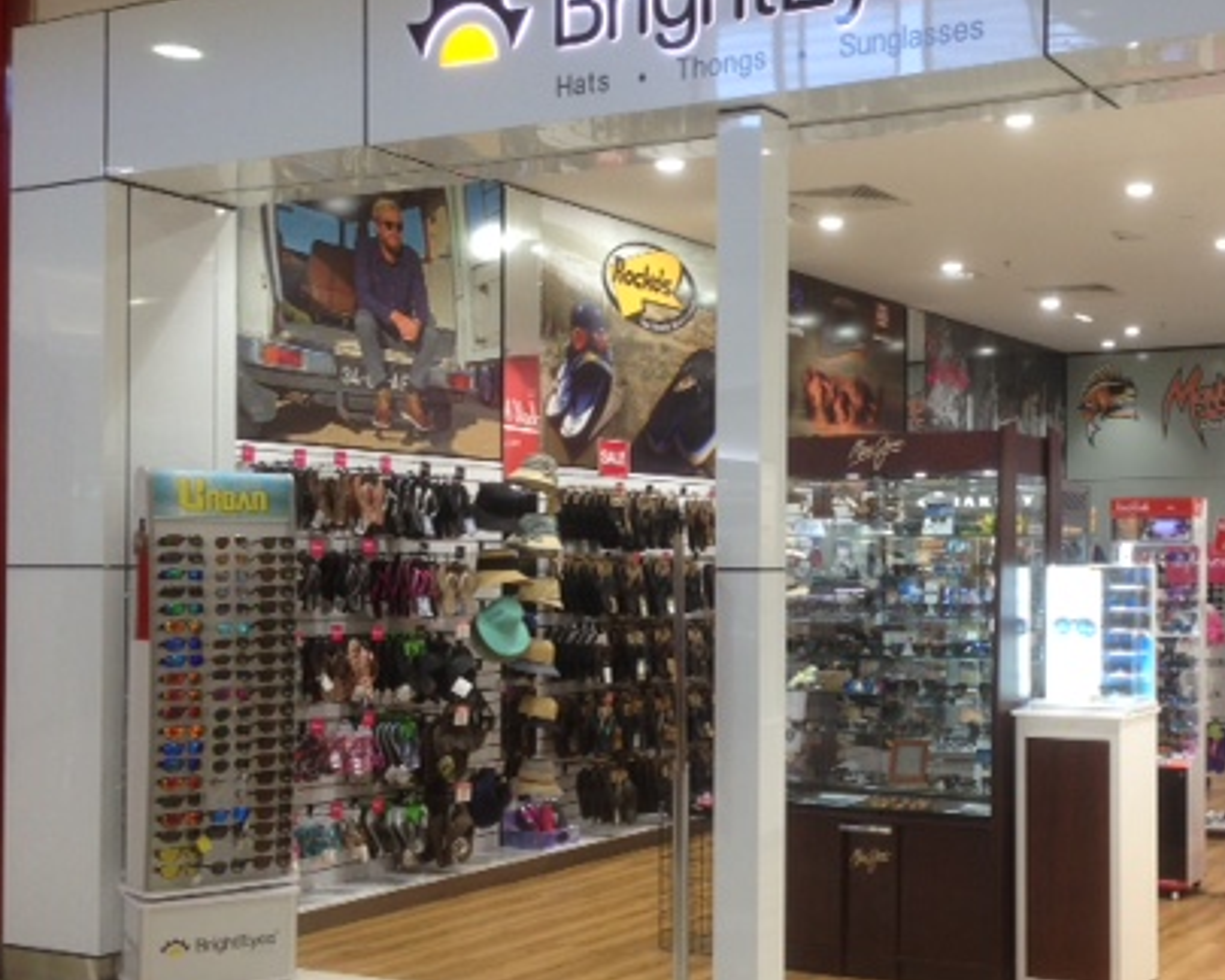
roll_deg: -0.7
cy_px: 546
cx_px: 876
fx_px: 1849
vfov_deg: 29.6
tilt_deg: +1.6
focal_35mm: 51
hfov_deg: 36.0
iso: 50
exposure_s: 1/40
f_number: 2.4
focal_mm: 4.12
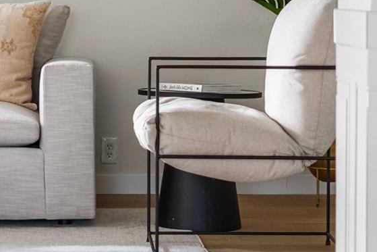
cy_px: -14
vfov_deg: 9.5
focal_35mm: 143
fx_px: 1498
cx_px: 64
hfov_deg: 14.3
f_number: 1.8
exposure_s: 1/25
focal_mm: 50
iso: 160
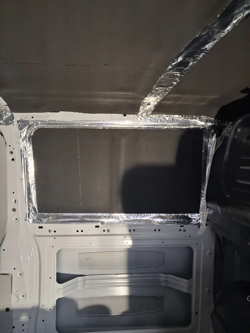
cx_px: 125
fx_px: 260
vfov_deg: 65.3
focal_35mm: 27
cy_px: 166
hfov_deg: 51.4
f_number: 1.8
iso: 400
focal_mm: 4
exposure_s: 1/120
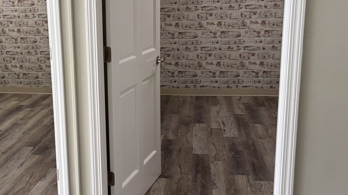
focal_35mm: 47
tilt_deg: -11.3
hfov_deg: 42.6
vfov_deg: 25.4
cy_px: 90
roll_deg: +2.7
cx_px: 93
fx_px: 434
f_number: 1.6
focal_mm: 5.96
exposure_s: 1/120
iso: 64
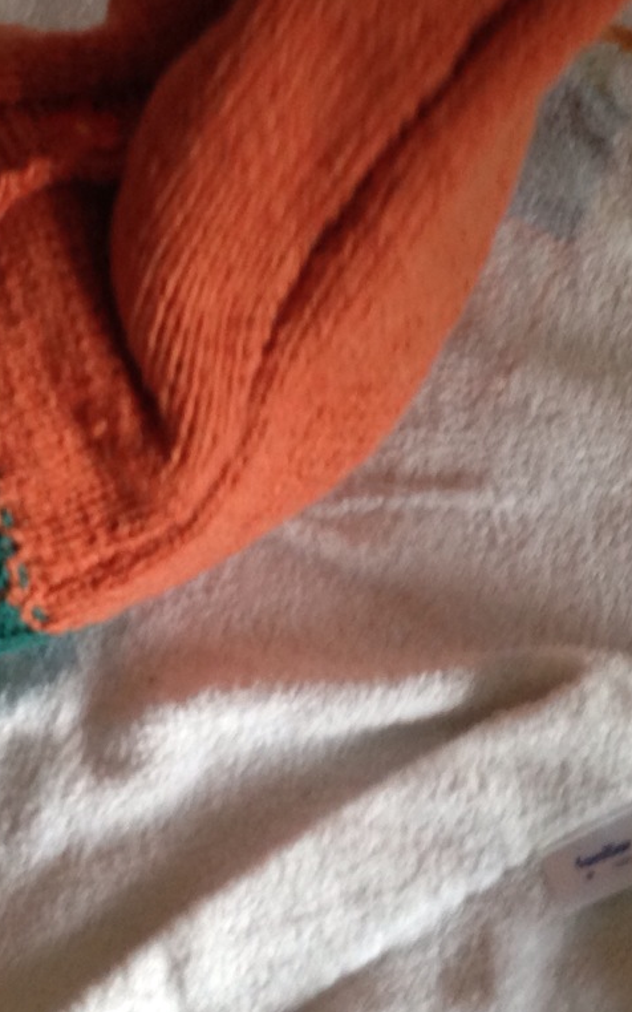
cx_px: 28
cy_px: 351
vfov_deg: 22.0
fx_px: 2591
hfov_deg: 13.7
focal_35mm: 94
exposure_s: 1/20
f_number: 2.4
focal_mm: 4.13
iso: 100
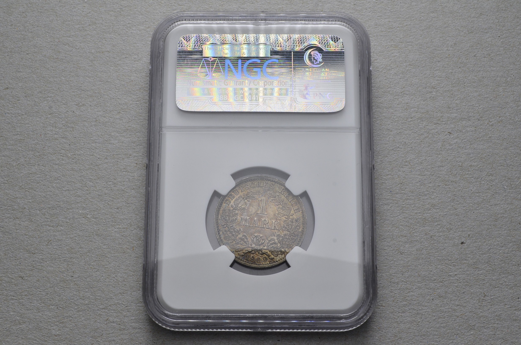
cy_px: 172
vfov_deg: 28.0
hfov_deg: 41.2
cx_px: 260
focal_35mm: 48
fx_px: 693
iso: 400
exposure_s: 1/250
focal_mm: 32
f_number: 14
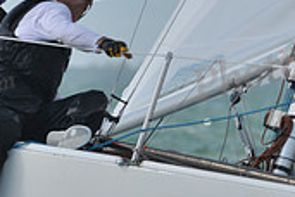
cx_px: 105
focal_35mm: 952
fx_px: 7801
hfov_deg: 2.2
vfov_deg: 1.4
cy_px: 172
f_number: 6.3
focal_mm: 280
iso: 200
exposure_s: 1/1000
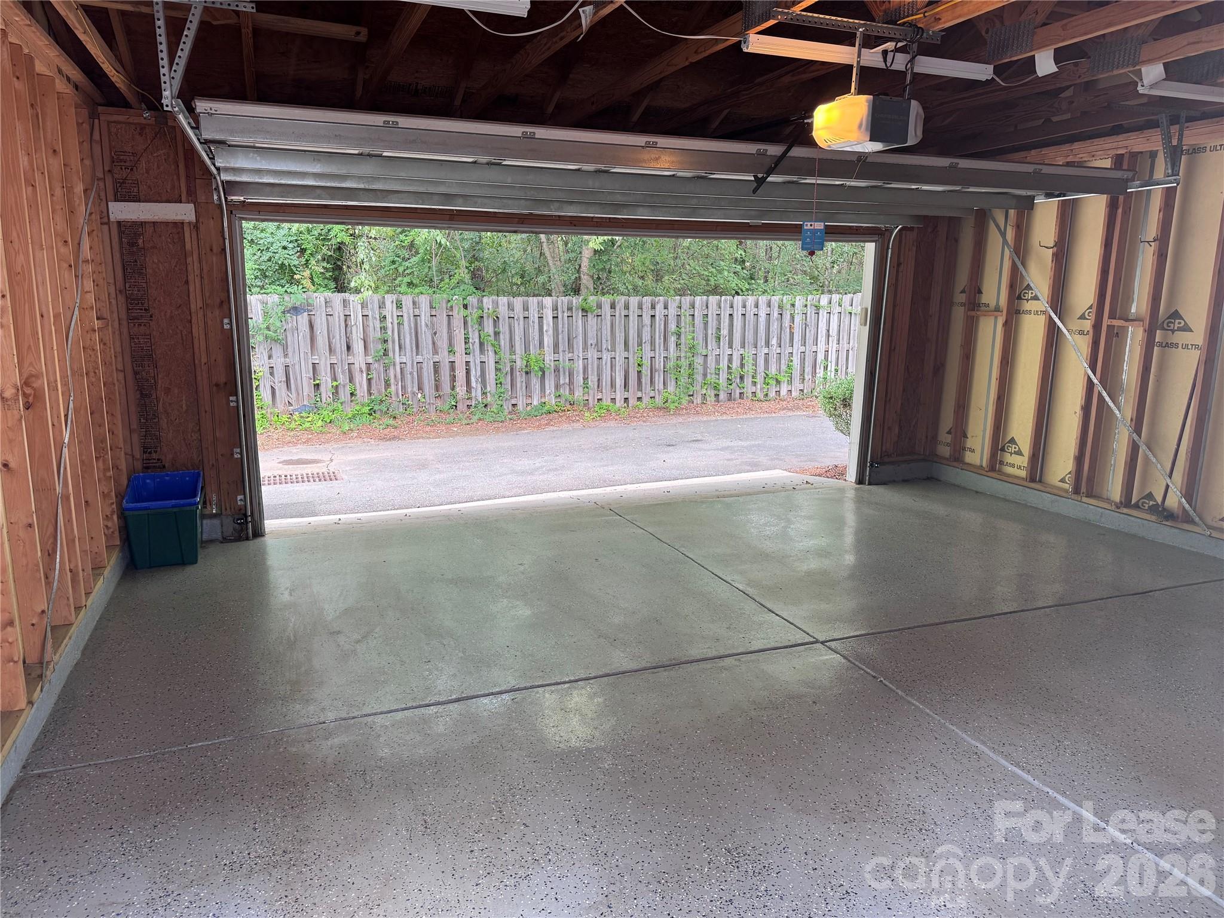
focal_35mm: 24
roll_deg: -1.1
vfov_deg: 56.8
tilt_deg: -11.8
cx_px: 612
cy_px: 459
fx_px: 849
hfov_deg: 71.6
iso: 100
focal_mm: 6.76
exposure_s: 1/121
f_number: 1.78
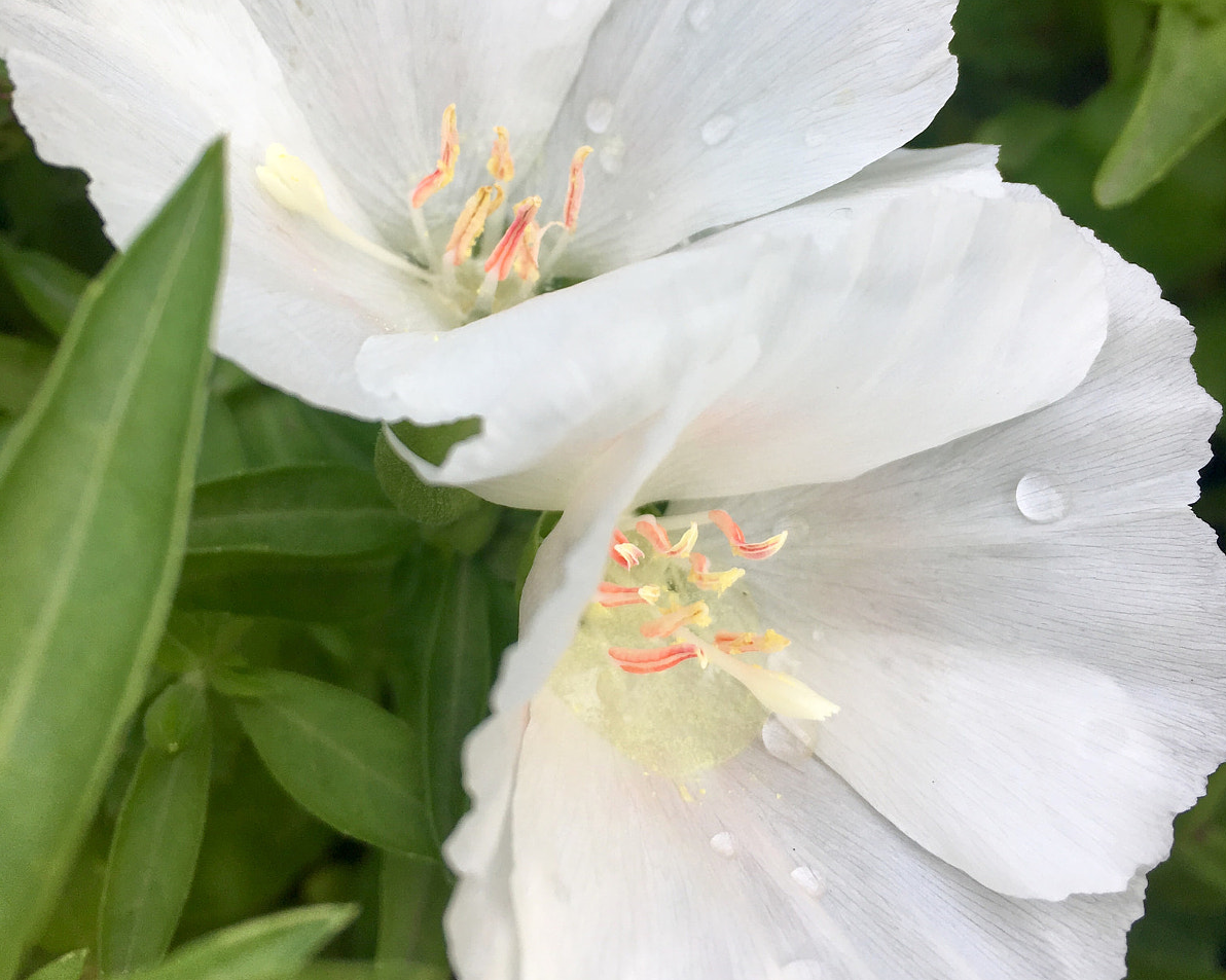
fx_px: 1378
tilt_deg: -59.7
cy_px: 336
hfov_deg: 47.9
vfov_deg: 38.7
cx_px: 615
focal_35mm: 38
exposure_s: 1/260
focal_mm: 4.15
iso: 25
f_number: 2.2
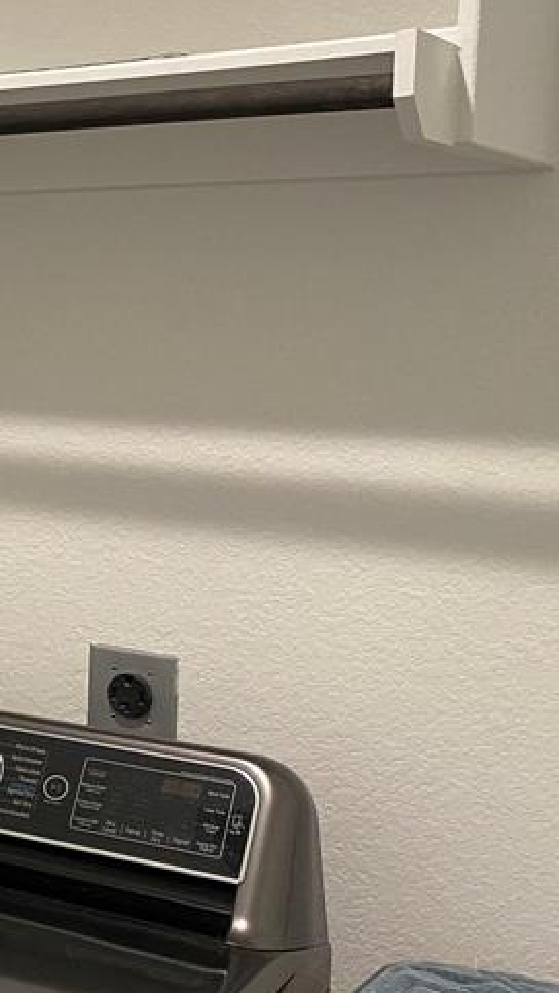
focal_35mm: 60
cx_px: -329
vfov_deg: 34.8
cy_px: 442
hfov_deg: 17.6
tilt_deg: -4.6
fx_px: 1580
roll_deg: -0.8
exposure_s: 1/60
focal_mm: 4.25
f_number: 1.8
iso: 160
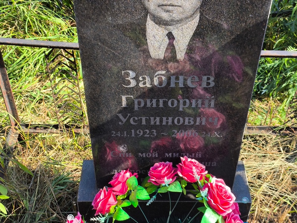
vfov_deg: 29.1
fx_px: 429
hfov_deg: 38.2
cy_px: 112
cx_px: 148
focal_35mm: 50
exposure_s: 1/386
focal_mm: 4.71
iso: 50
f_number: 1.7
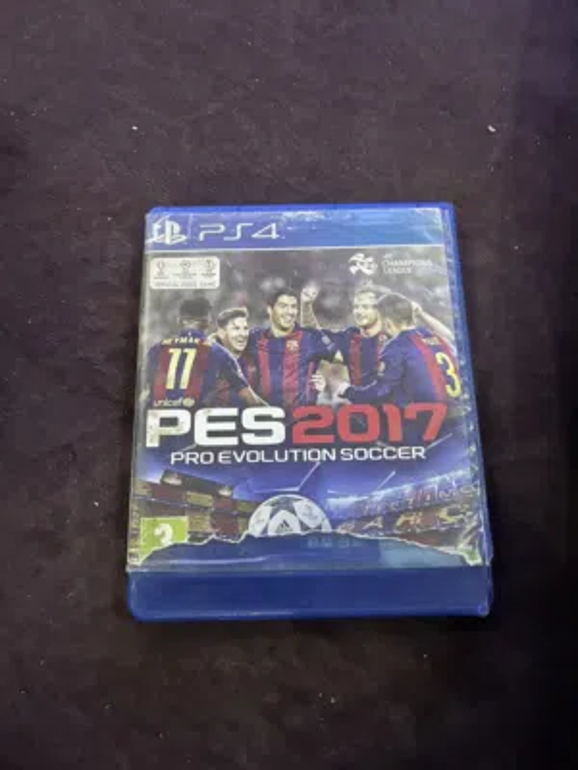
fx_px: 579
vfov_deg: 67.3
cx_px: 289
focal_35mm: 26
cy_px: 385
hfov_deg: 53.1
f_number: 1.6
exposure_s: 1/27
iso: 1000
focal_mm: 5.1
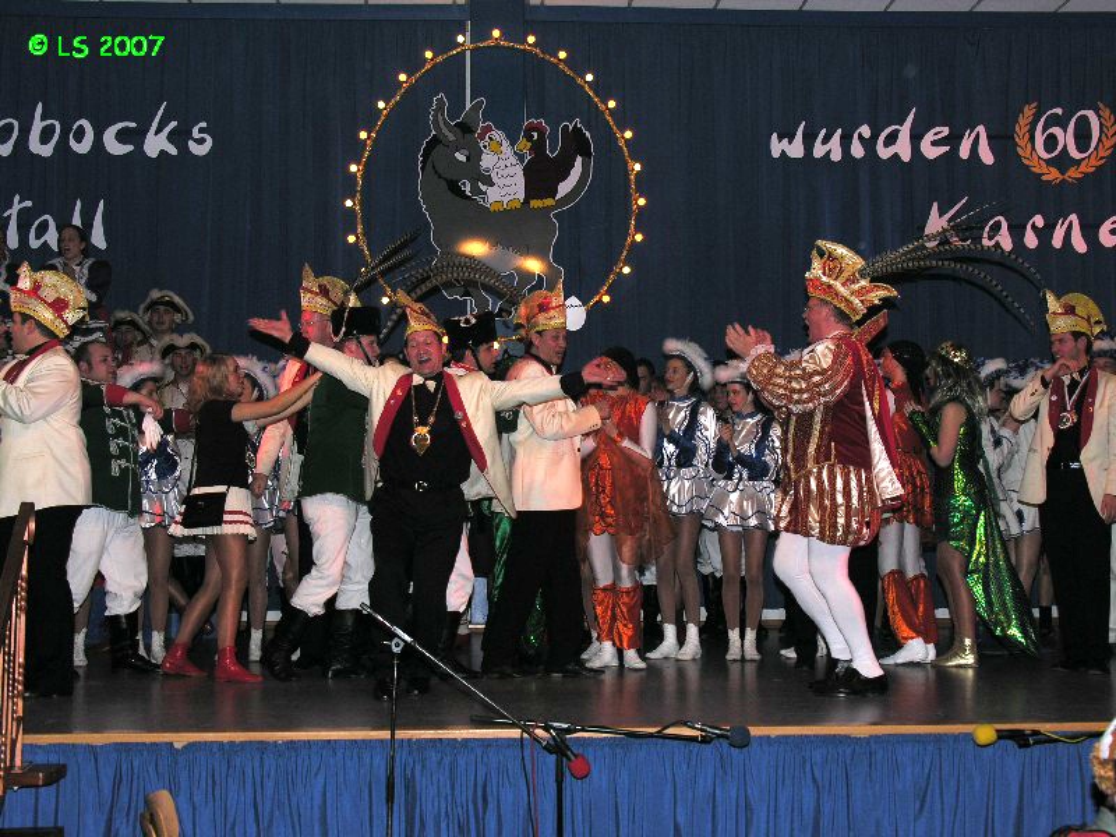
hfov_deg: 35.5
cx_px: 558
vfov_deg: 27.0
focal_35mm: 54
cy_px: 418
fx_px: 1741
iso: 50
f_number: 4.4
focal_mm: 13.8
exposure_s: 1/60.1
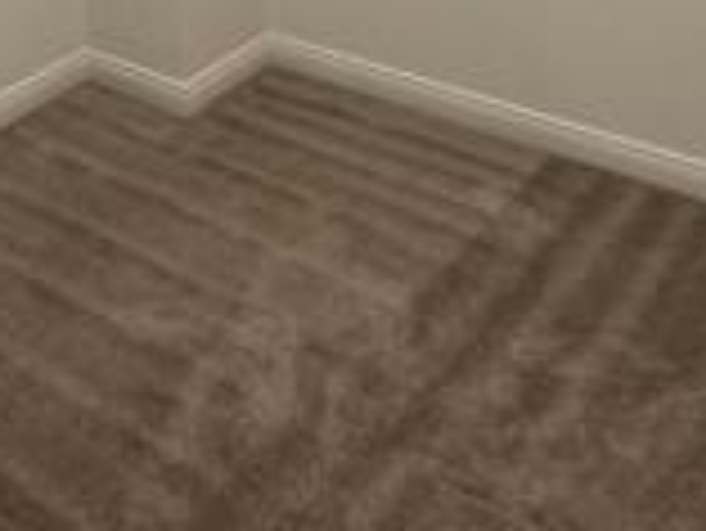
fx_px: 1163
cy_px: -477
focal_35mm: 57
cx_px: 261
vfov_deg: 18.6
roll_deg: +1.0
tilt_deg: -1.0
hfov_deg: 33.6
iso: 200
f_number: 2.2
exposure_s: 1/120
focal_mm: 2.22
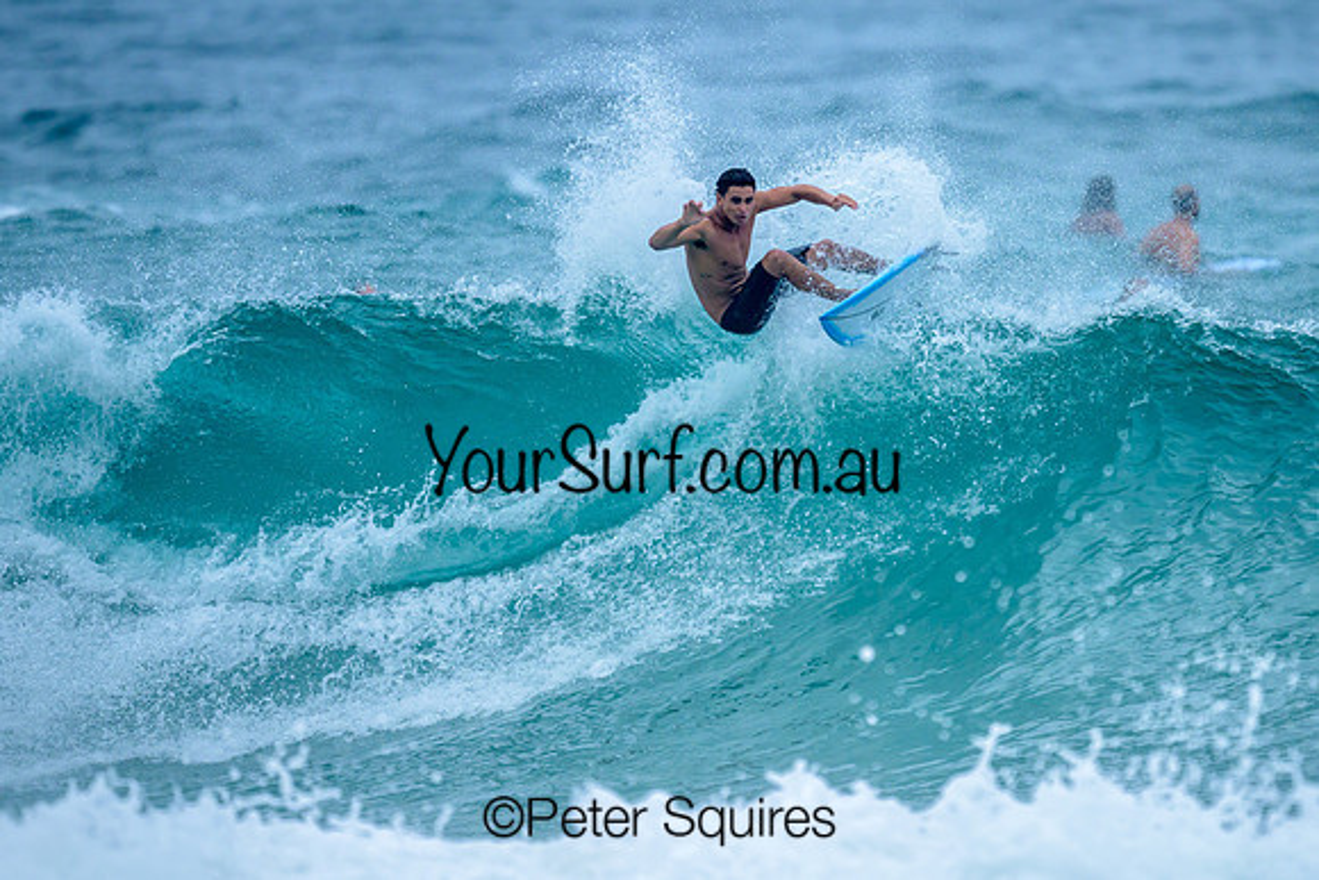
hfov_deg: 1.9
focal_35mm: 1100
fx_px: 40310
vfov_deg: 1.3
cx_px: 812
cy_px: 434
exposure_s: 1/2000
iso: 450
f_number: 6.3
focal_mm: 800
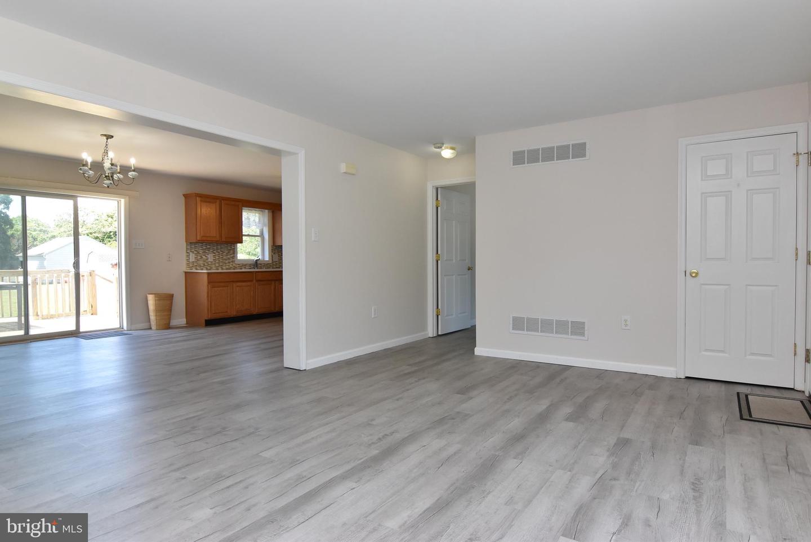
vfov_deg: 59.6
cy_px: 271
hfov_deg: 81.2
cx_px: 406
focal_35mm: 21
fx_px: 473
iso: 800
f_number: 9
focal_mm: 14
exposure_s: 1/100
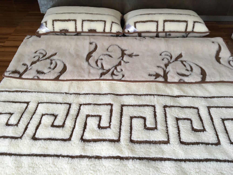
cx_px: 116
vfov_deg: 48.2
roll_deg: +0.4
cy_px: 88
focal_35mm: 29
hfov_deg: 61.7
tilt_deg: -43.5
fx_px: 195
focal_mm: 4.15
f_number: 2.2
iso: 125
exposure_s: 1/33
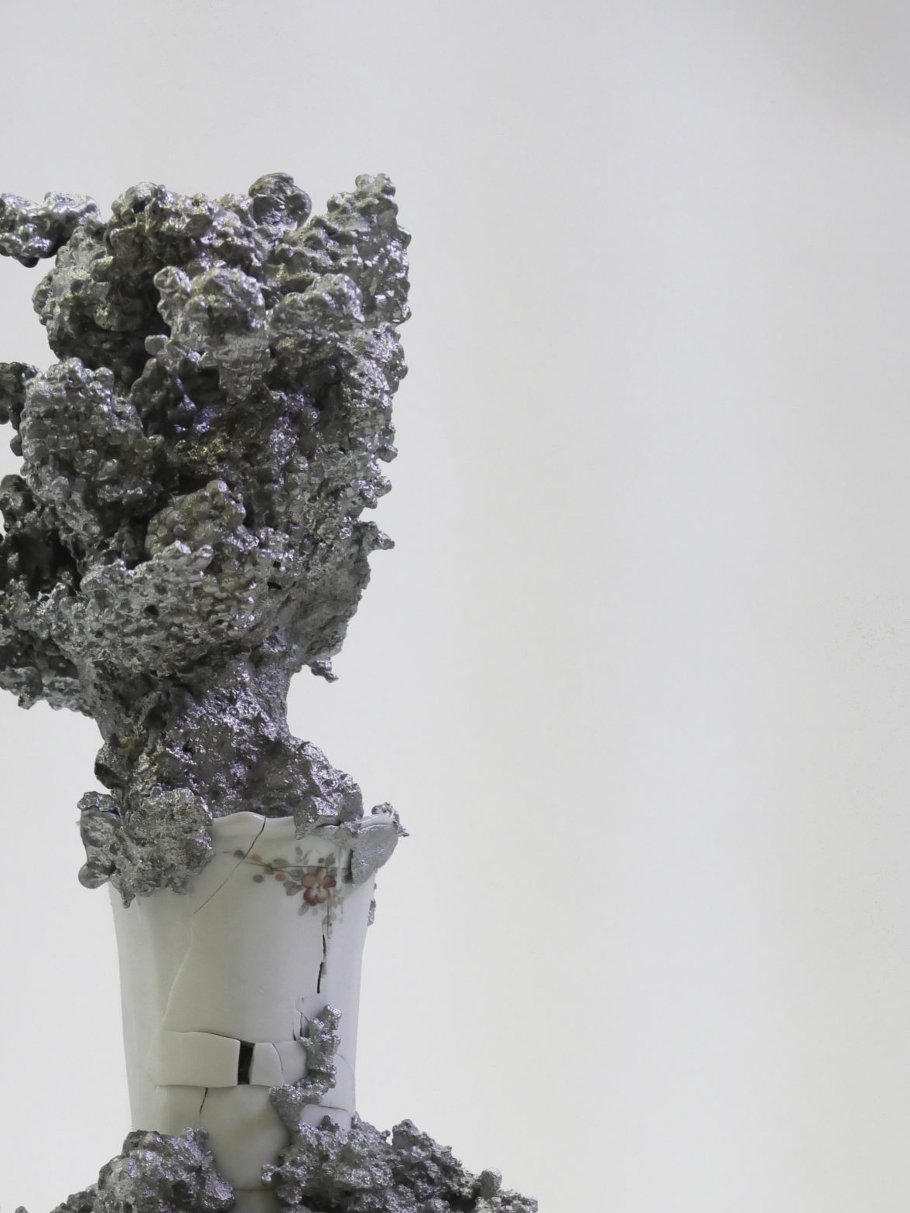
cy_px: 990
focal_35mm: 98
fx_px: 3434
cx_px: 211
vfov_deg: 19.8
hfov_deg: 15.0
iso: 1250
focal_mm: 30
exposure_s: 1/60
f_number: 5.4
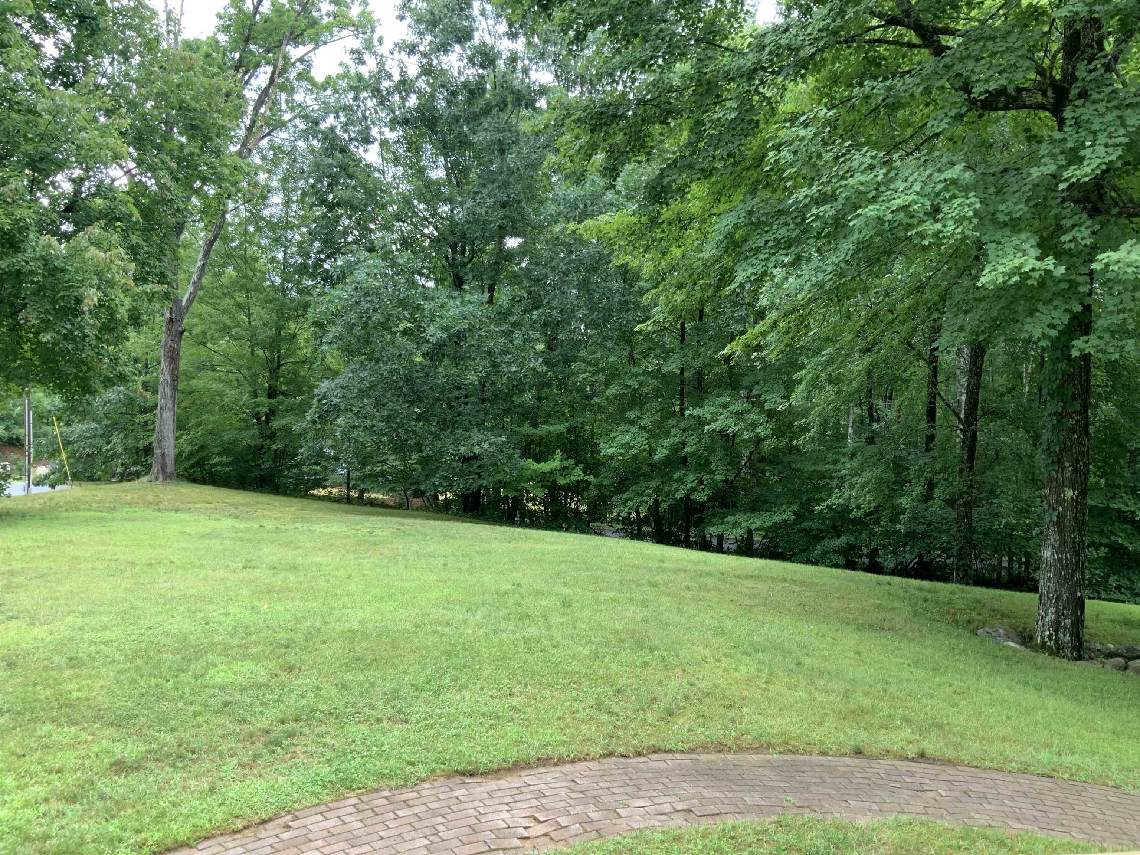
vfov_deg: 48.2
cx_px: 570
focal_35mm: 29
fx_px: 955
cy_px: 428
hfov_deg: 61.7
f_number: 1.8
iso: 16
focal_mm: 3
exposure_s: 1/132
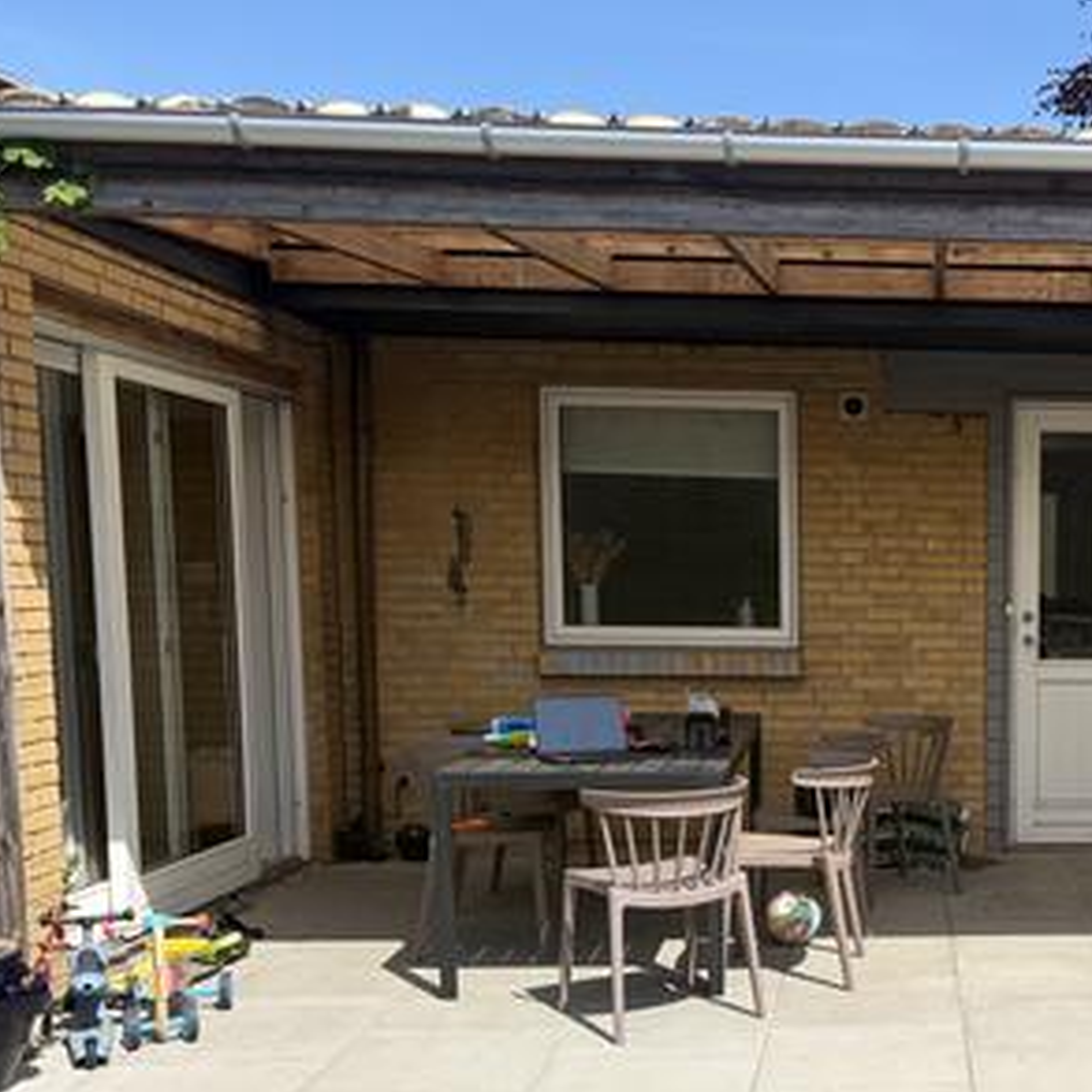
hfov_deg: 33.6
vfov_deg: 35.5
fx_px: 1677
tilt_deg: -6.2
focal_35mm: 47
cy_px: 775
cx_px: 1032
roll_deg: -0.6
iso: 50
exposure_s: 1/3831
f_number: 1.6
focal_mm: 5.96
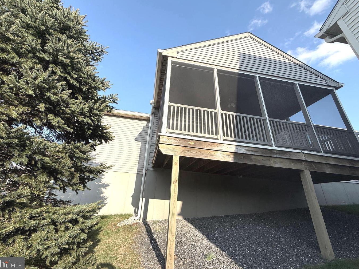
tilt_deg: +25.4
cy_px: 128
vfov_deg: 81.7
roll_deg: -4.4
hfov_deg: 98.1
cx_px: 170
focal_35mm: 15
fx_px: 156
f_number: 2.2
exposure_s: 1/1105
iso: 50
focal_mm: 2.22
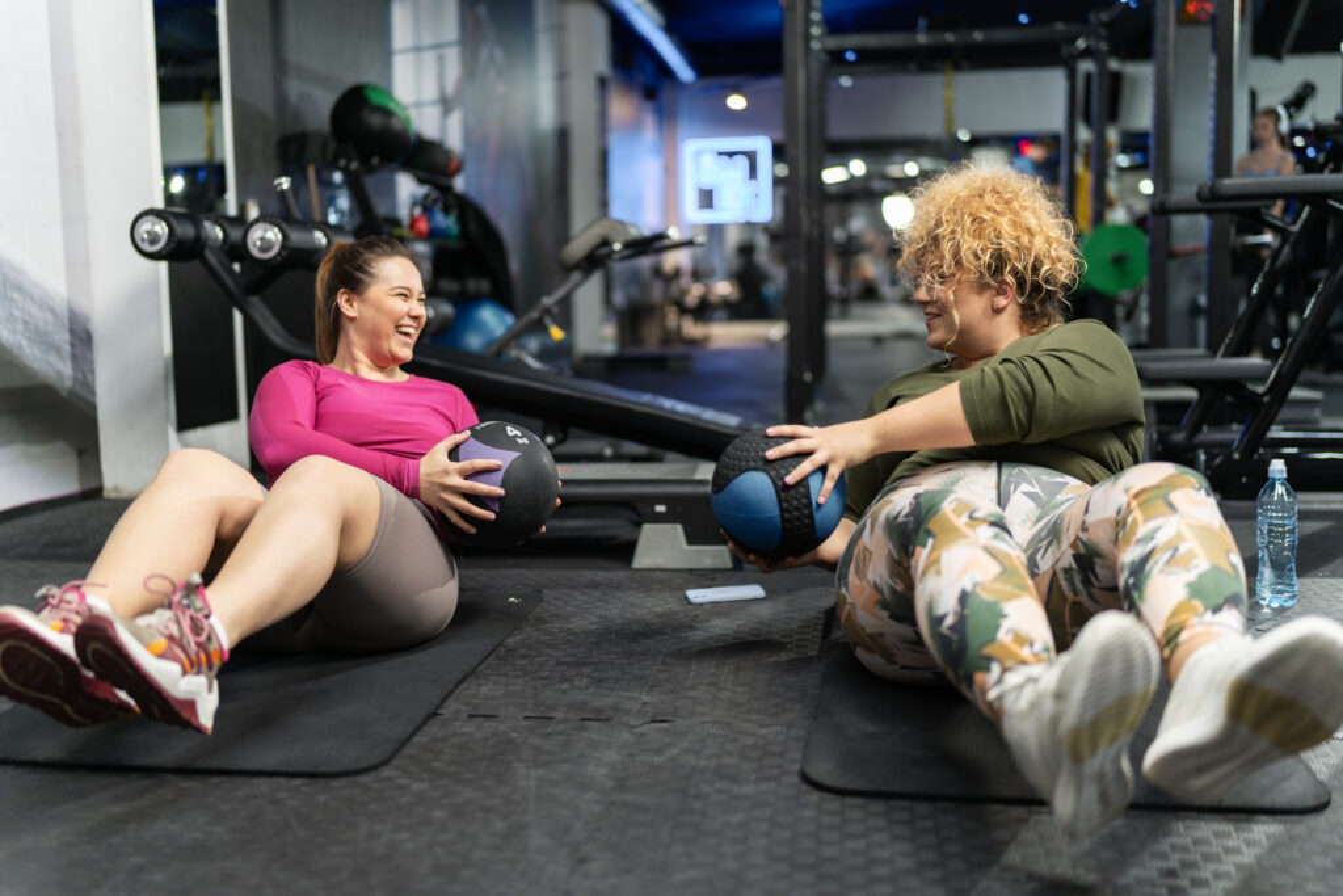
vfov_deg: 37.9
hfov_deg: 54.4
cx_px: 672
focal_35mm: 35
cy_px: 448
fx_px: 1306
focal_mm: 35
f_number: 1.2
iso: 160
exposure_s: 1/100
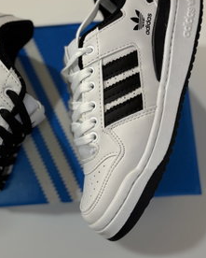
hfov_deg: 30.2
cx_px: 43
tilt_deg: -82.2
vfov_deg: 38.0
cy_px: 123
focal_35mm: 49
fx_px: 373
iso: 320
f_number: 1.6
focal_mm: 5.96
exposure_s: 1/50
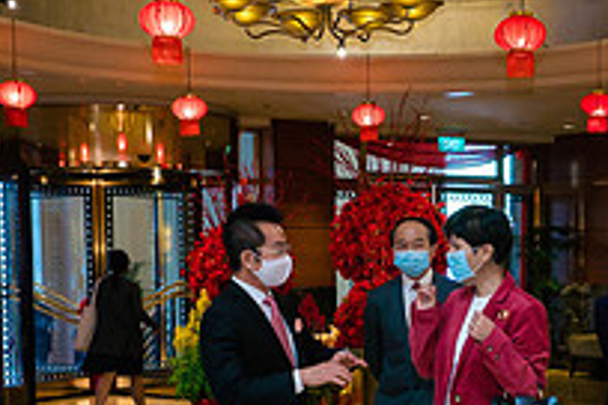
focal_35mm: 71
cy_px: 386
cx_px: 408
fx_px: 1199
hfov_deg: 28.3
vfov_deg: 18.8
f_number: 2.8
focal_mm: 12
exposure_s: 1/160
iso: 1250
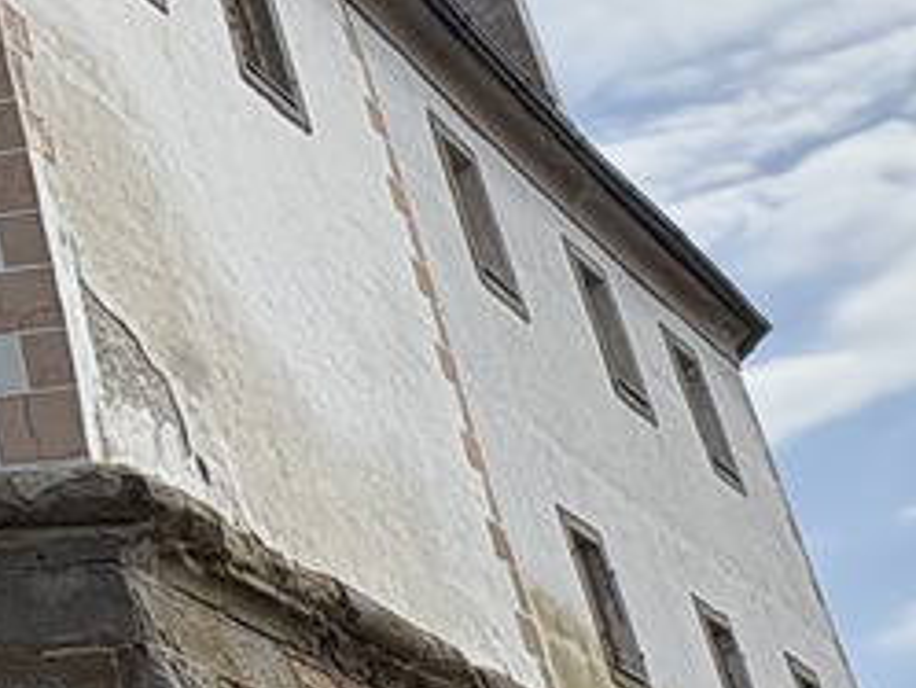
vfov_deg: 16.2
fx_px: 2383
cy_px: 26
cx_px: -1140
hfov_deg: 15.2
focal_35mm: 90
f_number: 2.2
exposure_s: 1/1709
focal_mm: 2.22
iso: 40
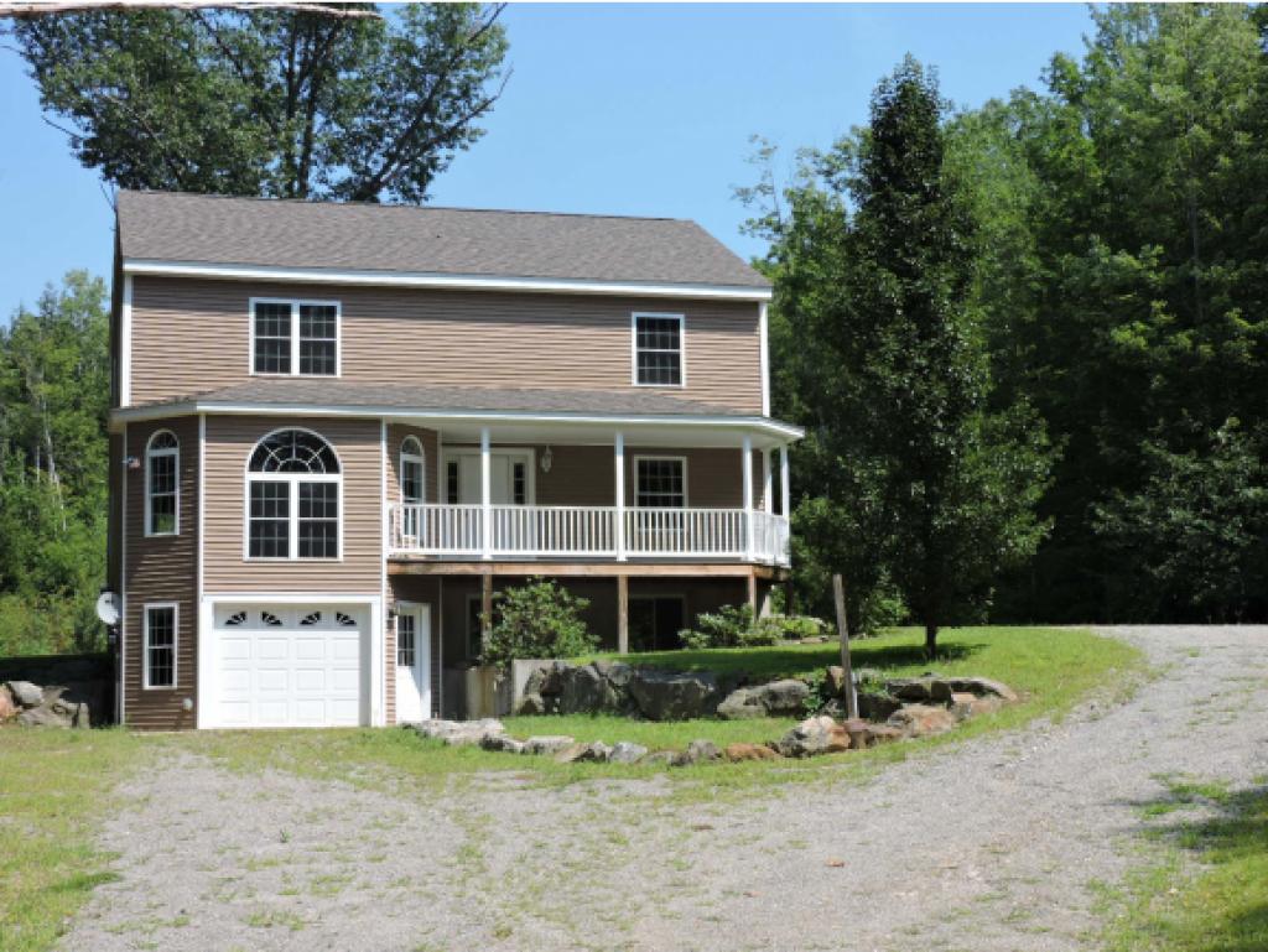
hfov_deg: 34.9
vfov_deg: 26.6
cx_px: 634
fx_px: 2016
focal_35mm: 55
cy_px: 476
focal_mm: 9.8
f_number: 3.7
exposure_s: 1/640
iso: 100
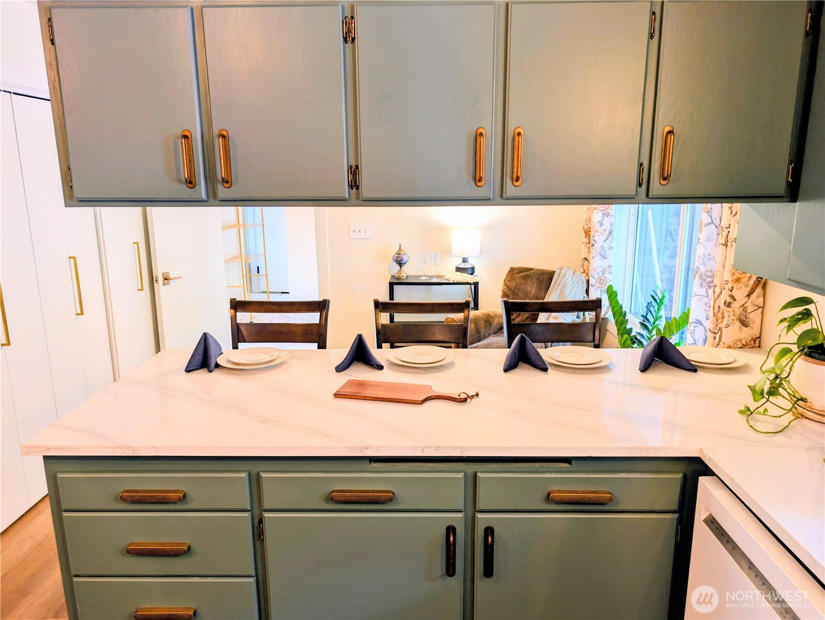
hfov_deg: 71.5
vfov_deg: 56.9
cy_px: 310
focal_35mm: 24
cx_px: 412
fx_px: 573
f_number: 1.68
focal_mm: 6.9
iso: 54
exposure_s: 1/30
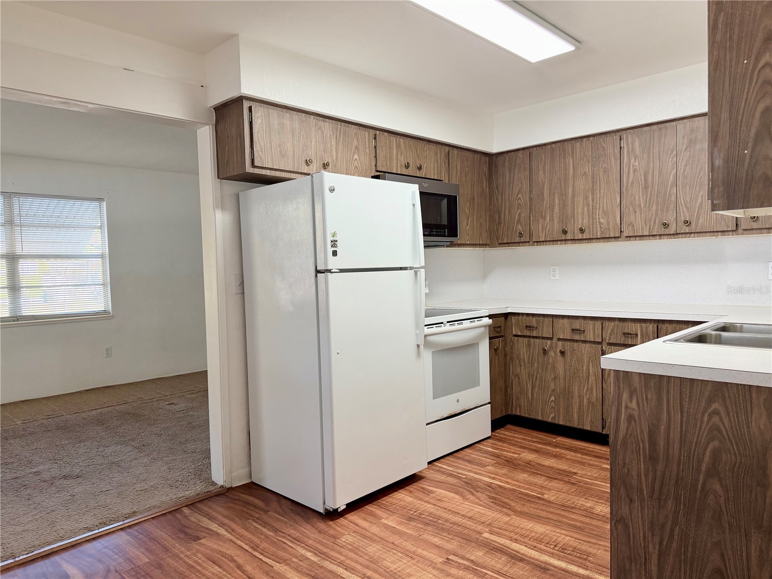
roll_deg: +1.3
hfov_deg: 71.6
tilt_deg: -3.2
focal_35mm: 24
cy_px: 290
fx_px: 535
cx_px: 386
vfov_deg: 56.8
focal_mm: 6.76
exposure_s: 1/120
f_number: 1.78
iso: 160
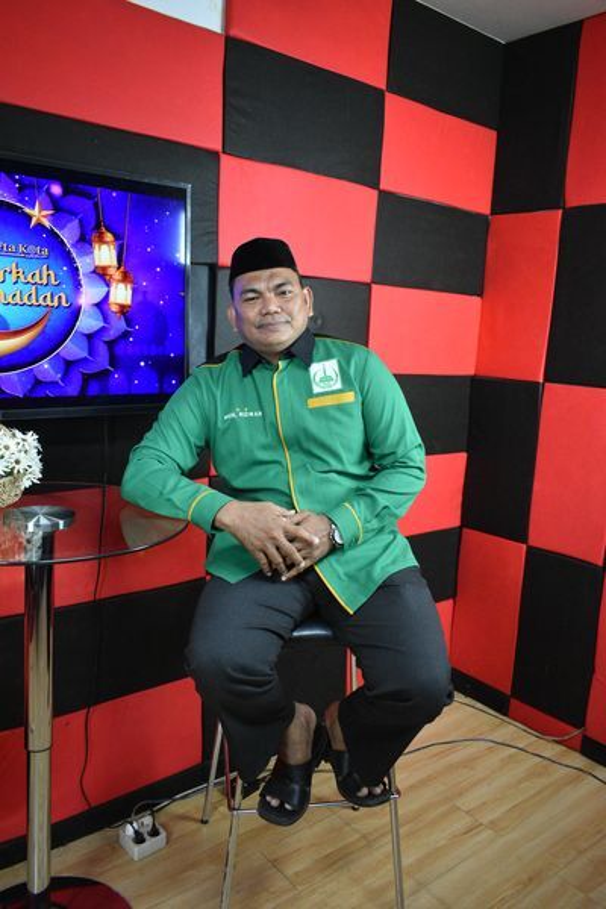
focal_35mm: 27
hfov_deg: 47.9
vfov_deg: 67.4
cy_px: 454
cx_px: 303
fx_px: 682
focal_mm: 18
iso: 3200
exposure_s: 1/125
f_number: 3.5
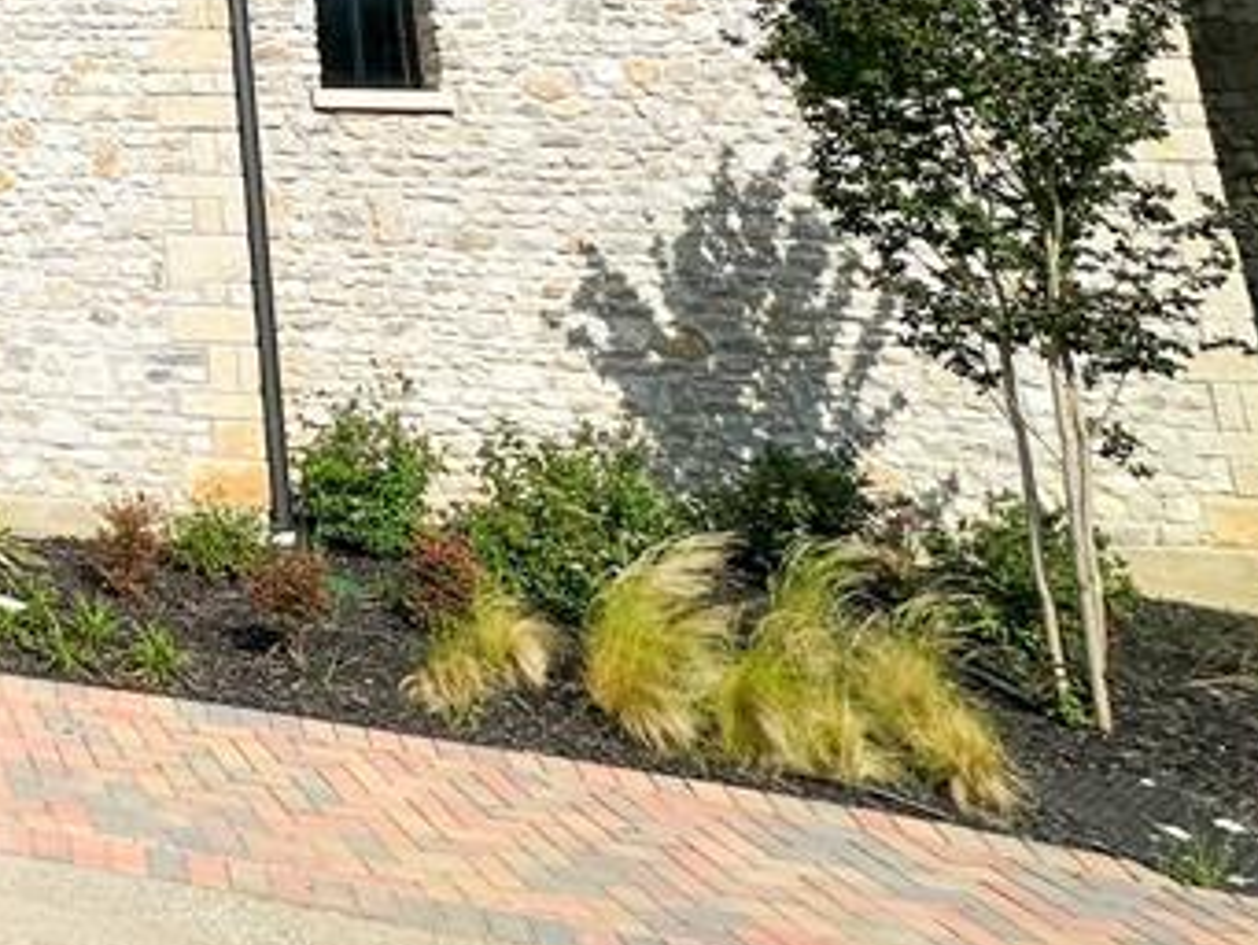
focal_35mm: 42
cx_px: -457
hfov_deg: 31.7
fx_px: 1527
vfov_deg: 29.7
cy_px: -177
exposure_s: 1/5291
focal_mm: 2.22
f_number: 2.2
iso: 50
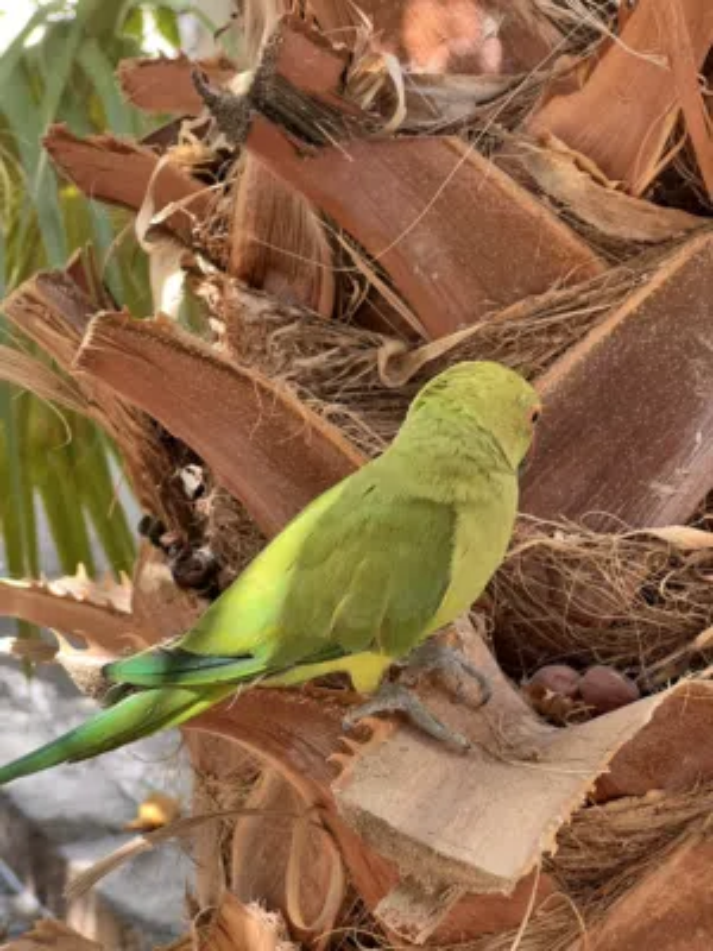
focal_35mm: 77
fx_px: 2115
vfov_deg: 25.3
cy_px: 476
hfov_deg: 19.1
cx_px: 356
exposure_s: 1/99
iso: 100
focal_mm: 9
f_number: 2.8
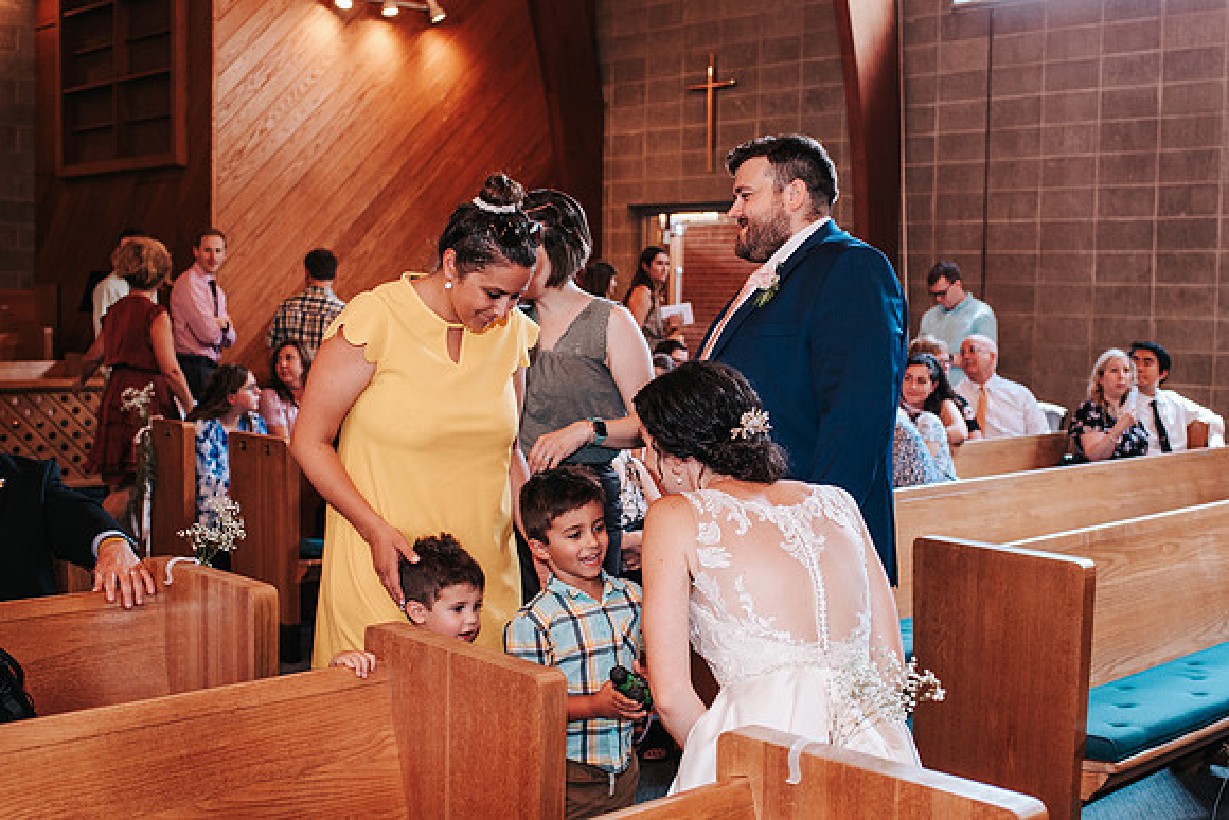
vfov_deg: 30.2
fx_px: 1520
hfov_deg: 44.0
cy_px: 416
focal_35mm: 45
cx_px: 631
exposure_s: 1/125
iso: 1000
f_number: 3.2
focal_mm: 35
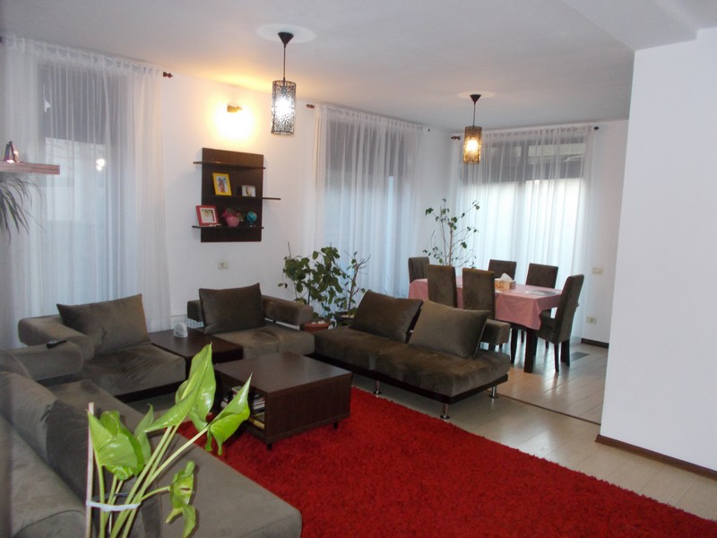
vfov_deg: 53.1
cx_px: 358
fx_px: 539
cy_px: 269
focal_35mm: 26
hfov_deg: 67.3
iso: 280
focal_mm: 4.6
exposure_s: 1/25
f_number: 3.2
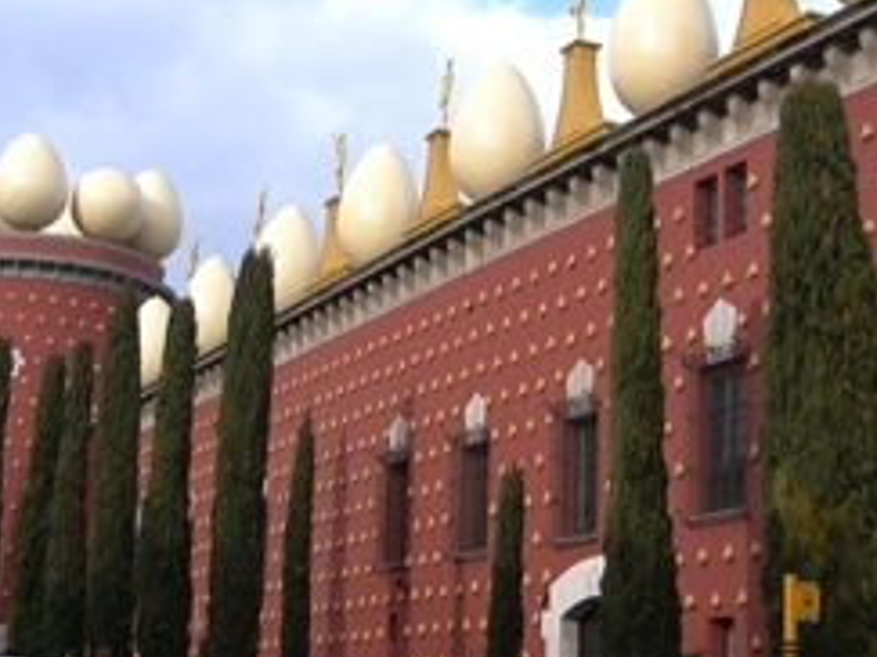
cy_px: 166
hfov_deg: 32.4
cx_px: 592
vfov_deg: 24.5
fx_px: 1494
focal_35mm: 59
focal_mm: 5.4
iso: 100
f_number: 2.8
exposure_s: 1/628
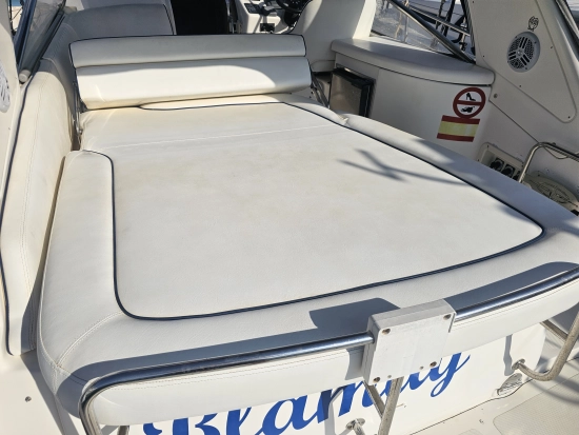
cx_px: 290
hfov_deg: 73.9
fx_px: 385
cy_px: 218
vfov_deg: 58.9
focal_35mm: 23
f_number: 1.7
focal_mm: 6.3
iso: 10
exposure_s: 1/2572
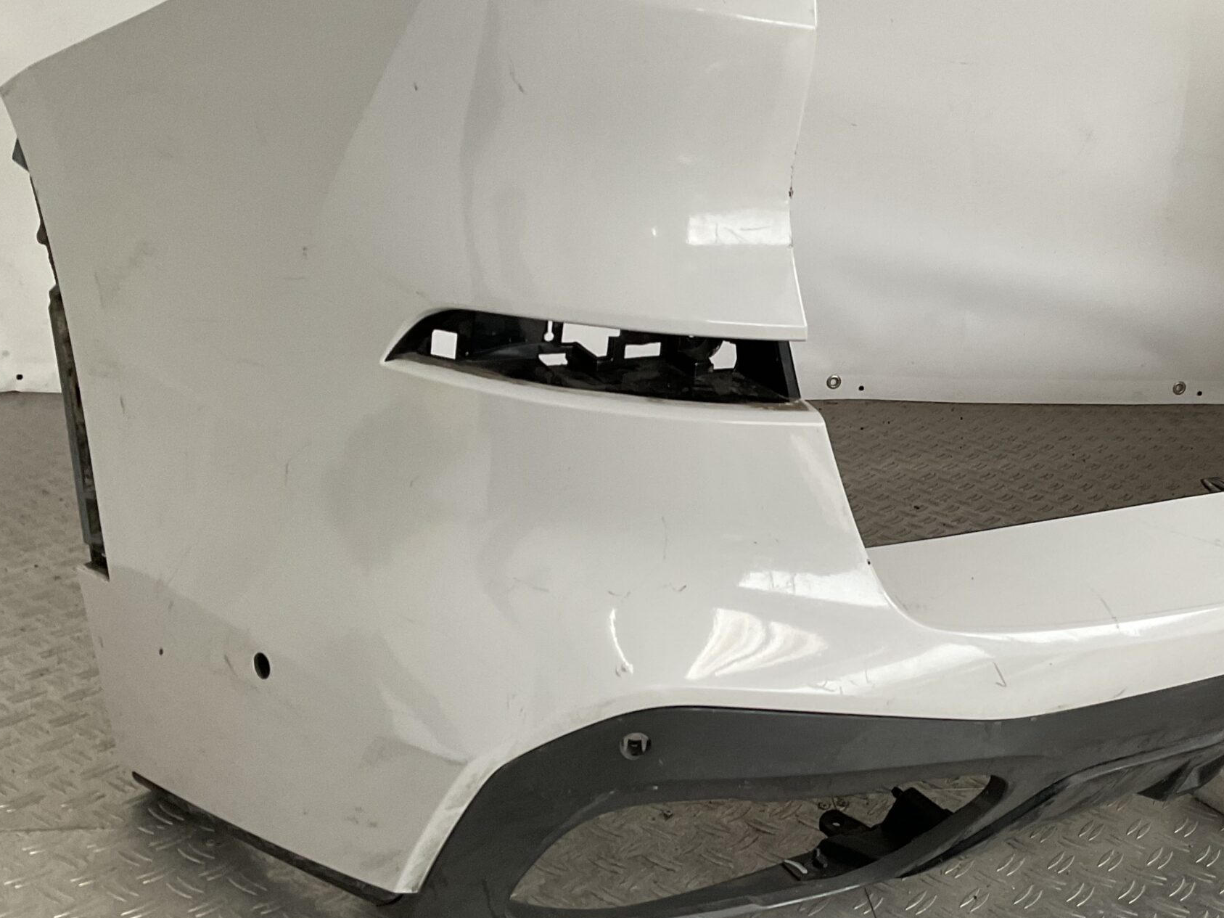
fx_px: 1556
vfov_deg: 32.9
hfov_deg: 41.9
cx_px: 895
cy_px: 418
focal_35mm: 44
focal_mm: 3
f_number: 1.8
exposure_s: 1/50
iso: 64
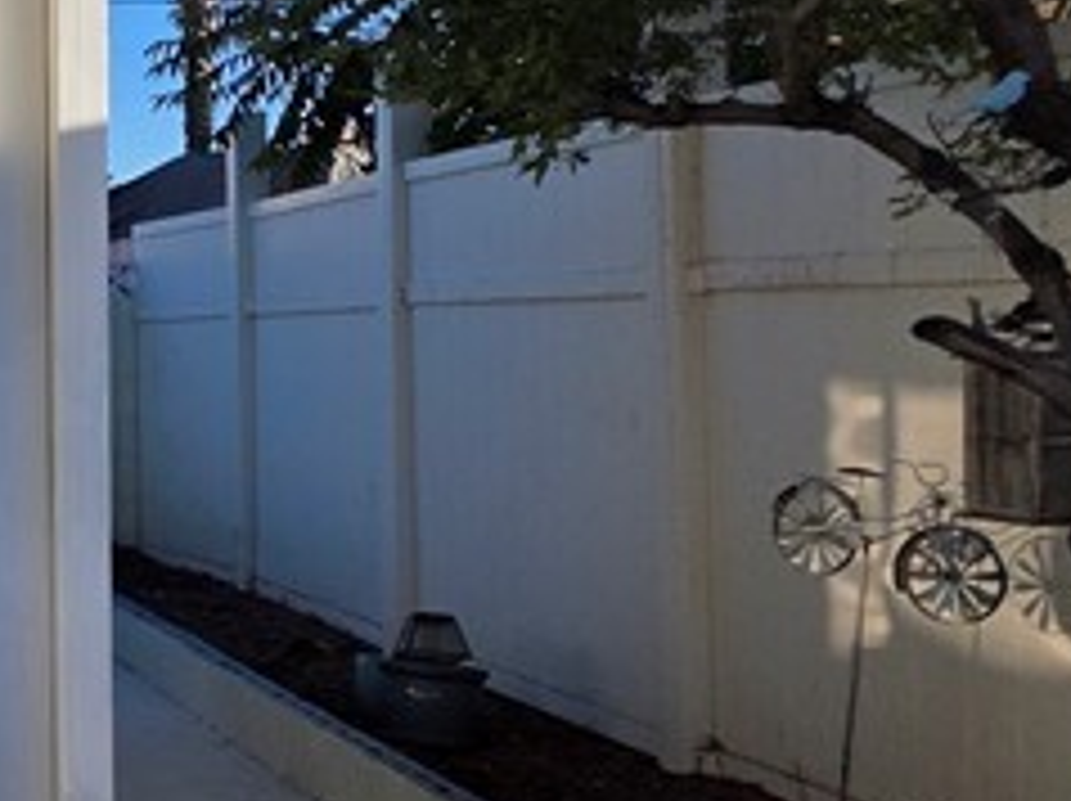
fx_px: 1731
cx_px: -950
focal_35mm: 56
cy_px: 396
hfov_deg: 20.7
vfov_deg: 26.1
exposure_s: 1/1576
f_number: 1.9
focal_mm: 2.2
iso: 40
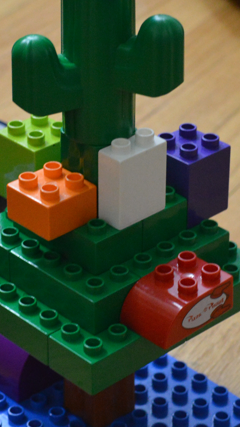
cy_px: 186
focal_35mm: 113
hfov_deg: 10.7
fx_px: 1278
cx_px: 112
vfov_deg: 18.9
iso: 3200
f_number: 5
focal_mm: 38
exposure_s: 1/13
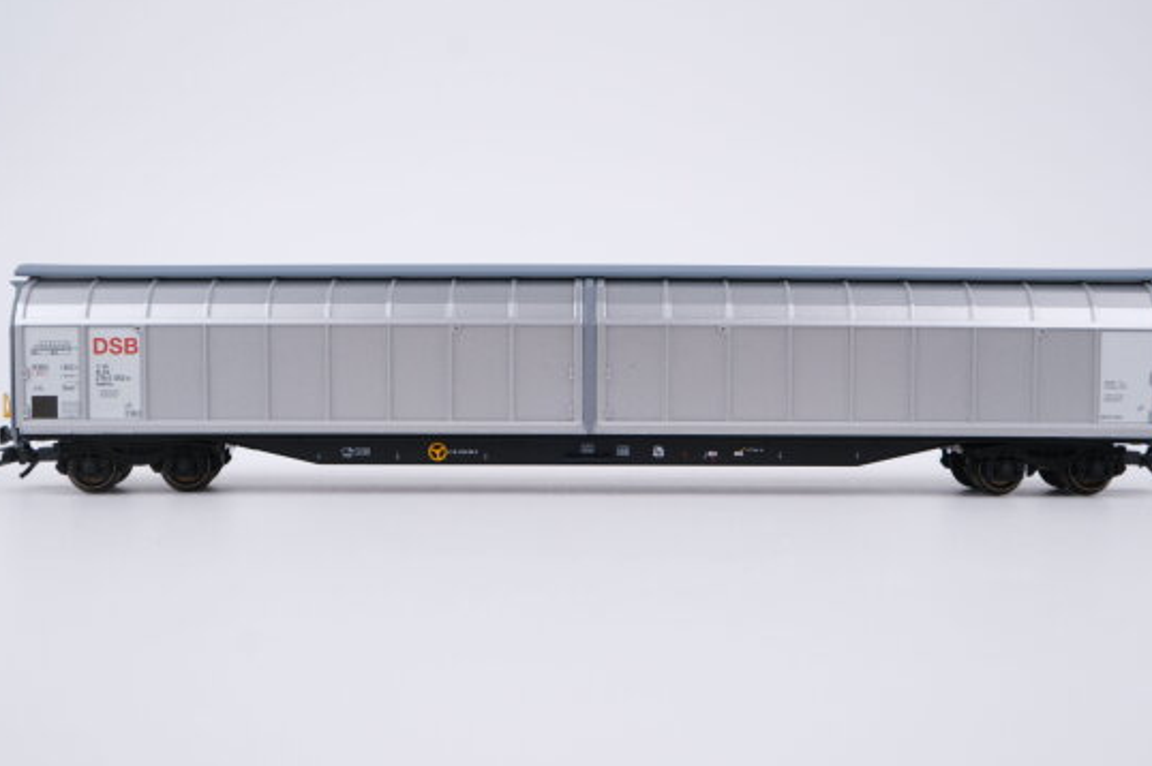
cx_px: 580
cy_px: 413
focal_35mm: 48
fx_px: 1535
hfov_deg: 41.1
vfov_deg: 28.0
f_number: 9
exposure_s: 1/125
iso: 400
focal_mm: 28.9
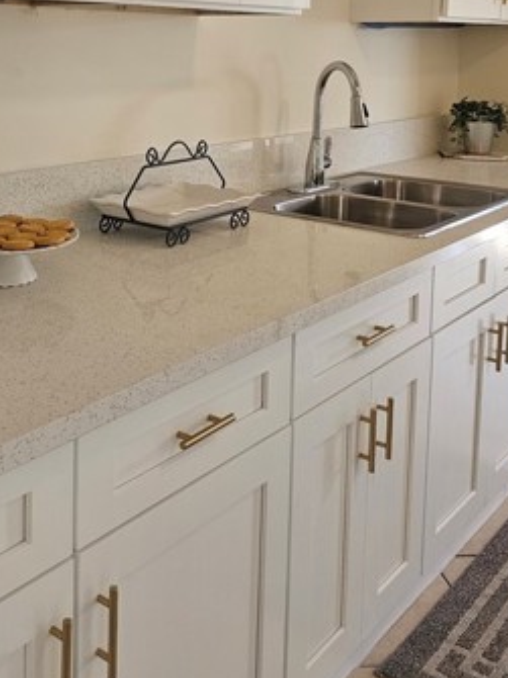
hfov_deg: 32.1
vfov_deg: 41.1
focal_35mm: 44
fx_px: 861
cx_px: 113
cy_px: 136
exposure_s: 1/120
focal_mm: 6.3
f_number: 1.7
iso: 200
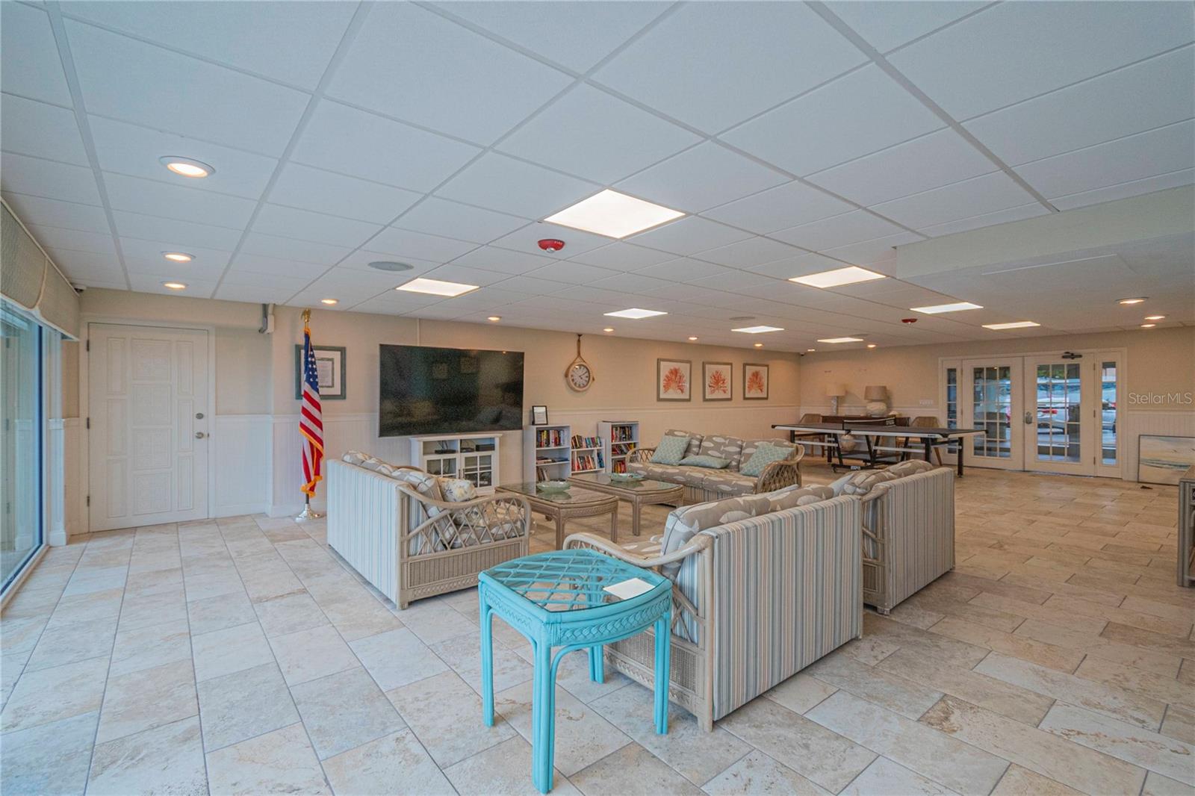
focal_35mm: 15
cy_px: 398
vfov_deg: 77.3
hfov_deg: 100.4
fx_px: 498
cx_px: 598
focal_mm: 10
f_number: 4.5
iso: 360
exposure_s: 1/250
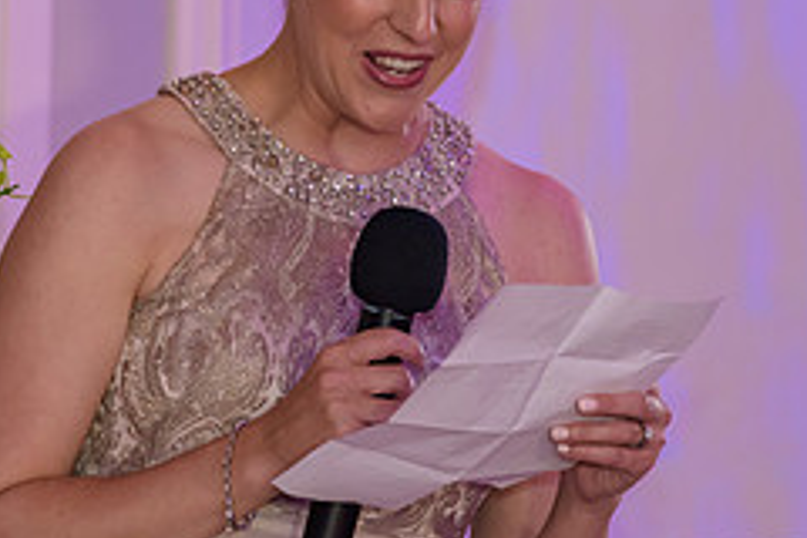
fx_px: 10557
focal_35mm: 471
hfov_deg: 4.4
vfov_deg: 2.9
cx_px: 269
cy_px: 126
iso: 1600
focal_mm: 195
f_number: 3.2
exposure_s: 1/125
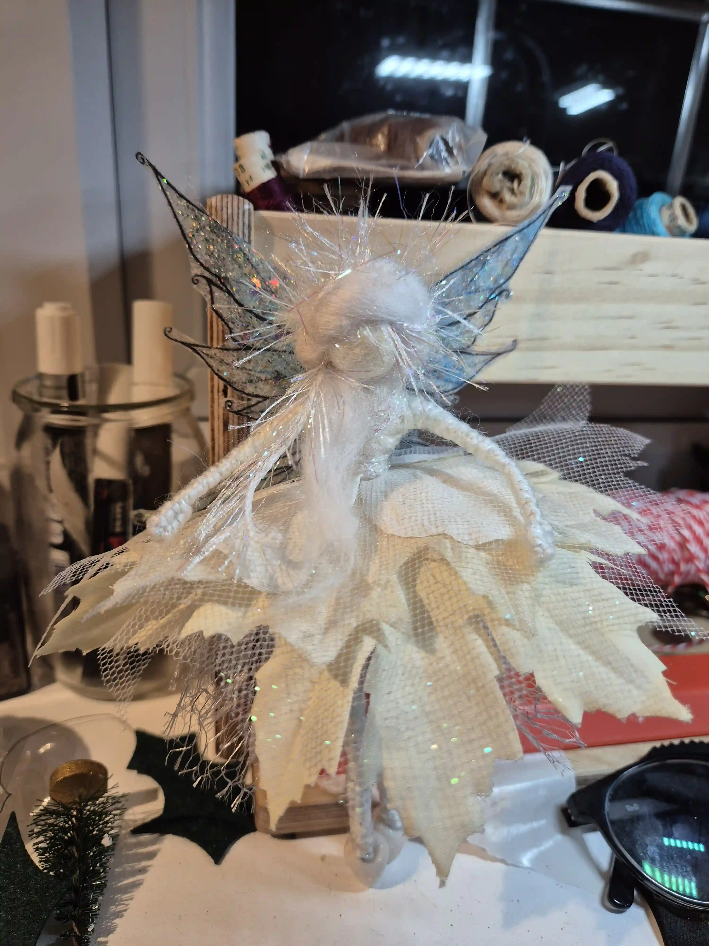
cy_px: 473
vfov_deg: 73.9
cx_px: 354
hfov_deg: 58.9
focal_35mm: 23
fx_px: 628
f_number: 1.8
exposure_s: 1/58
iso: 125
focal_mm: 5.4
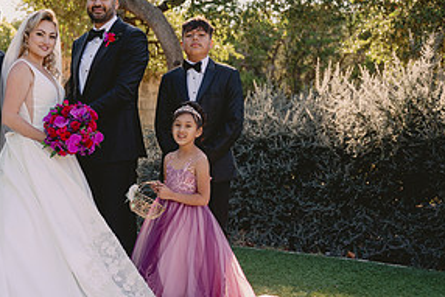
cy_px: 211
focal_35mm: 81
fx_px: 1002
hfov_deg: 24.2
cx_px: 33
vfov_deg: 16.8
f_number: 3.5
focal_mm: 40
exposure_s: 1/250
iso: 100
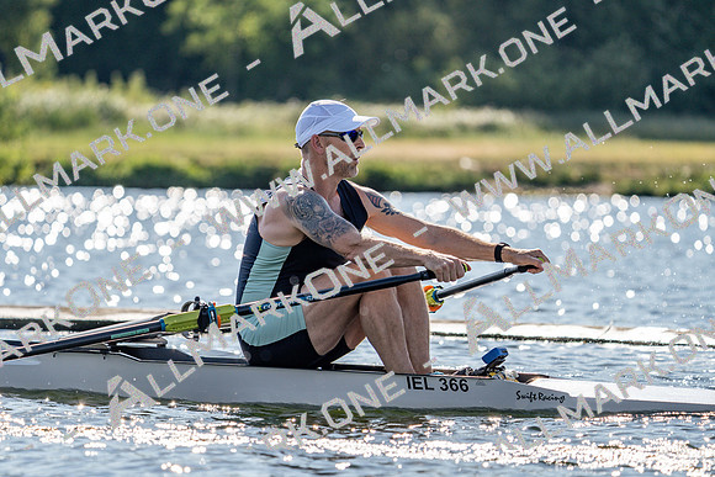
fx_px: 6377
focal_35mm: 321
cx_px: 358
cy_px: 238
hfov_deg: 6.4
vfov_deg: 4.3
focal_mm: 321
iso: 160
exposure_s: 1/1600
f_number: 6.3
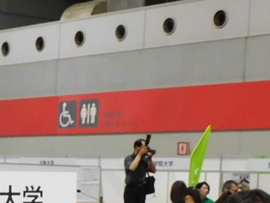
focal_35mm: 127
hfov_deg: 14.7
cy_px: 277
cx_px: -109
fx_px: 991
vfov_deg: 11.3
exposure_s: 1/30
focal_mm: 4.3
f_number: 3.3
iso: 280
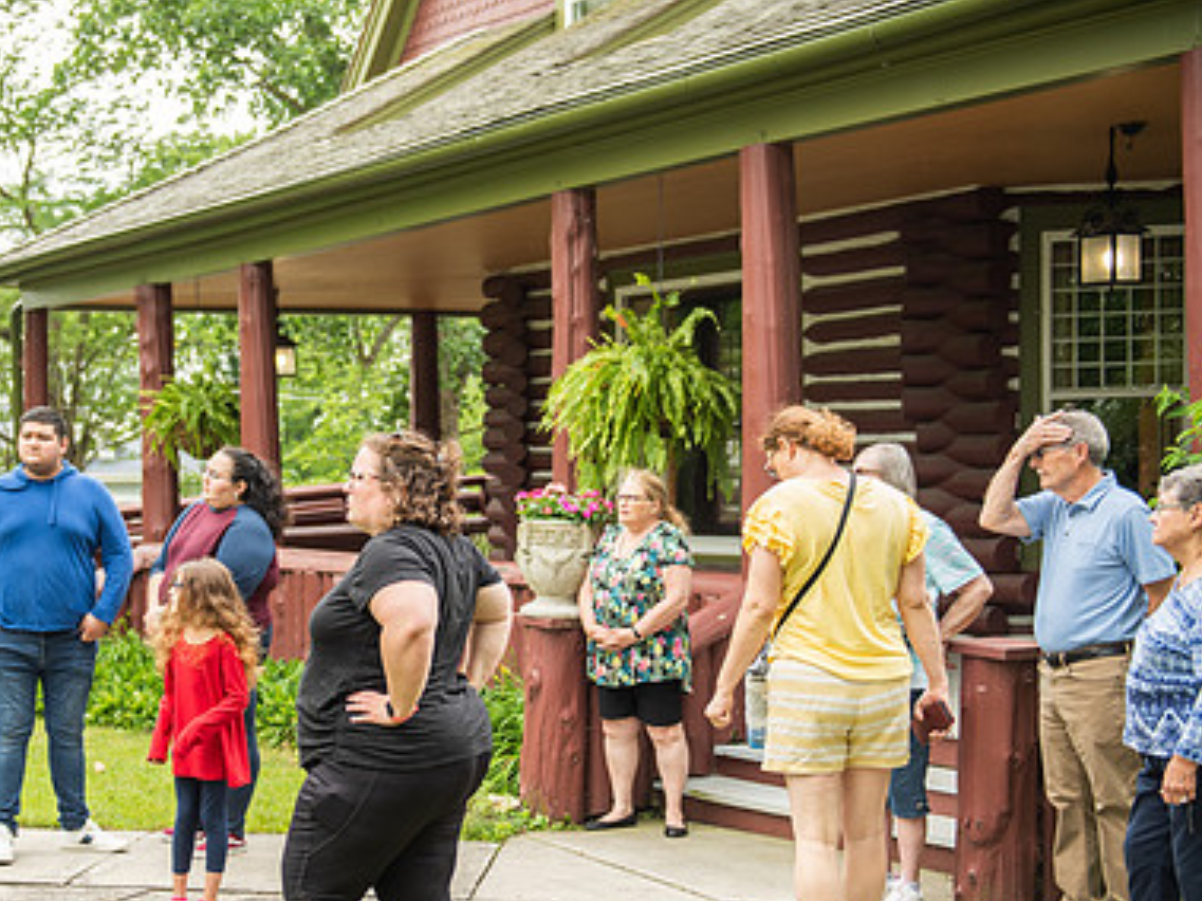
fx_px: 1944
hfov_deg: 34.0
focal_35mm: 56
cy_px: 566
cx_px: 381
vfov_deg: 26.0
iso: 50
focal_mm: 38
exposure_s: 1/200
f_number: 2.8
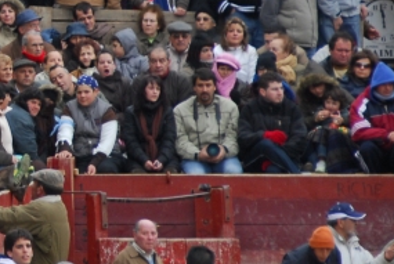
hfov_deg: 3.2
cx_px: -310
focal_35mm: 647
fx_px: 7092
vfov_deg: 2.1
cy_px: -28
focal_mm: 120
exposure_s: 1/180
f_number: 5.3
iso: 360
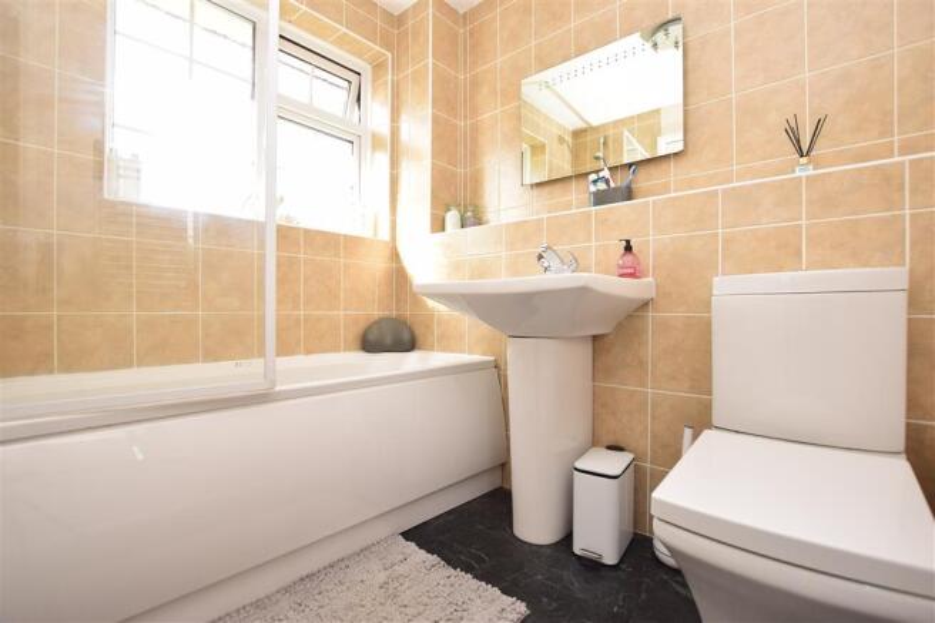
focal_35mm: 15
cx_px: 468
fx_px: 389
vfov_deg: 77.3
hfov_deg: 100.4
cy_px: 312
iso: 250
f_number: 5
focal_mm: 10
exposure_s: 1/80
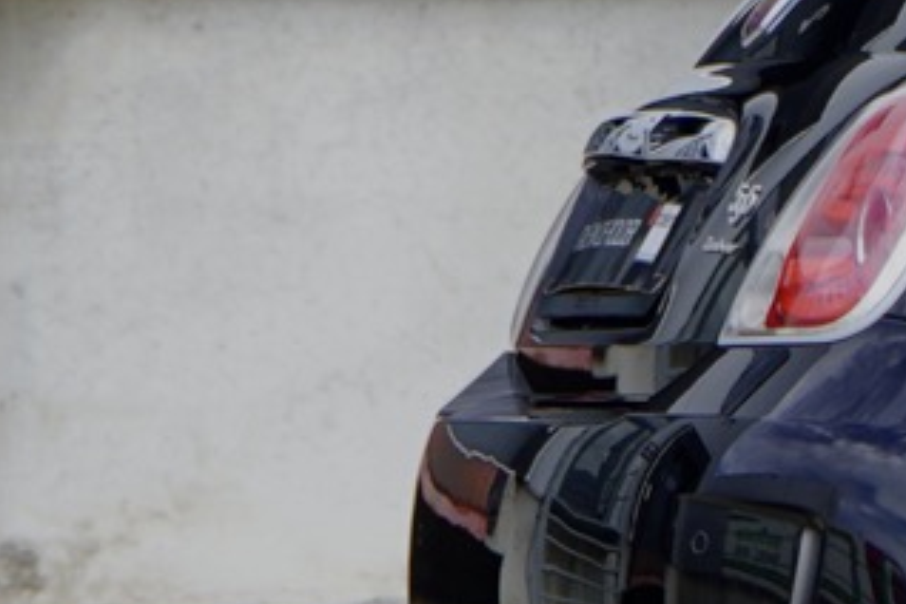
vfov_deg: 3.3
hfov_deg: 4.7
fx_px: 10620
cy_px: 413
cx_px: 2447
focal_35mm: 422
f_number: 8
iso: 100
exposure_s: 1/100
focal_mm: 70
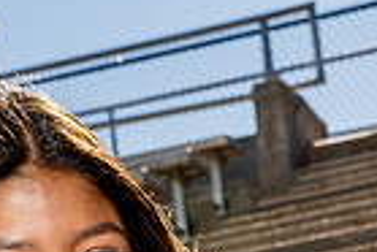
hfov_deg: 13.5
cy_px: 593
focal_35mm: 152
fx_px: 1593
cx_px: 114
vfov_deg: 8.3
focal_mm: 47
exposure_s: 1/250
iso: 100
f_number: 8
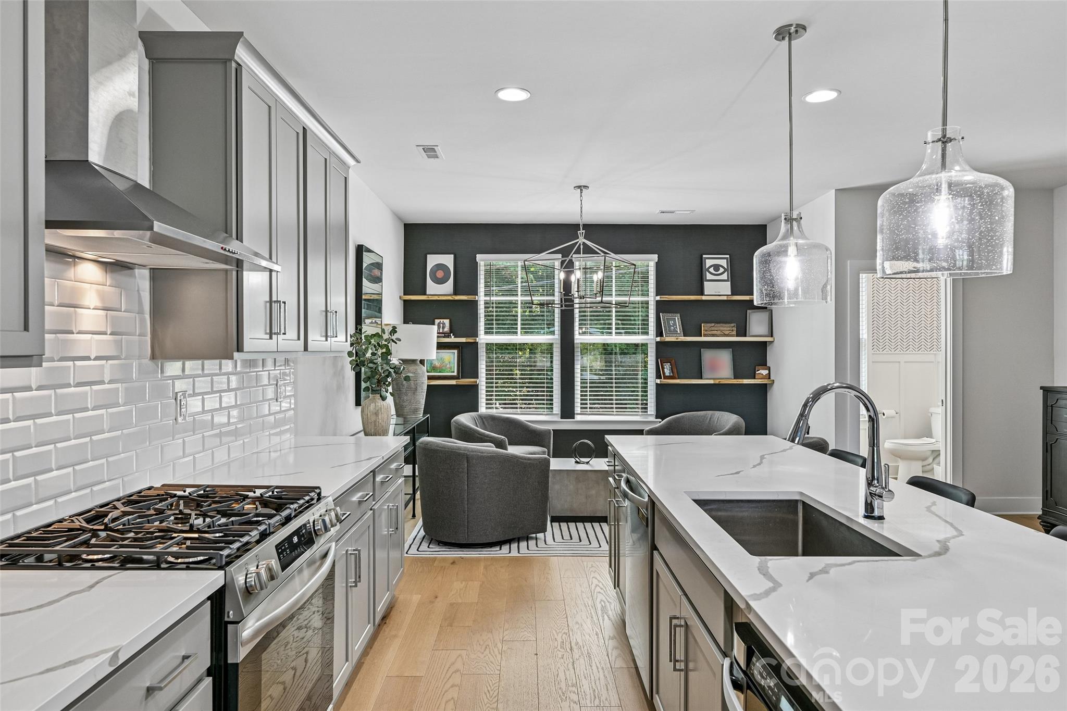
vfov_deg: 57.2
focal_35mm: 22
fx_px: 652
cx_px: 534
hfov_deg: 78.6
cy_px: 356
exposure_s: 1/25
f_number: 8
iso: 400
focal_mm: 22
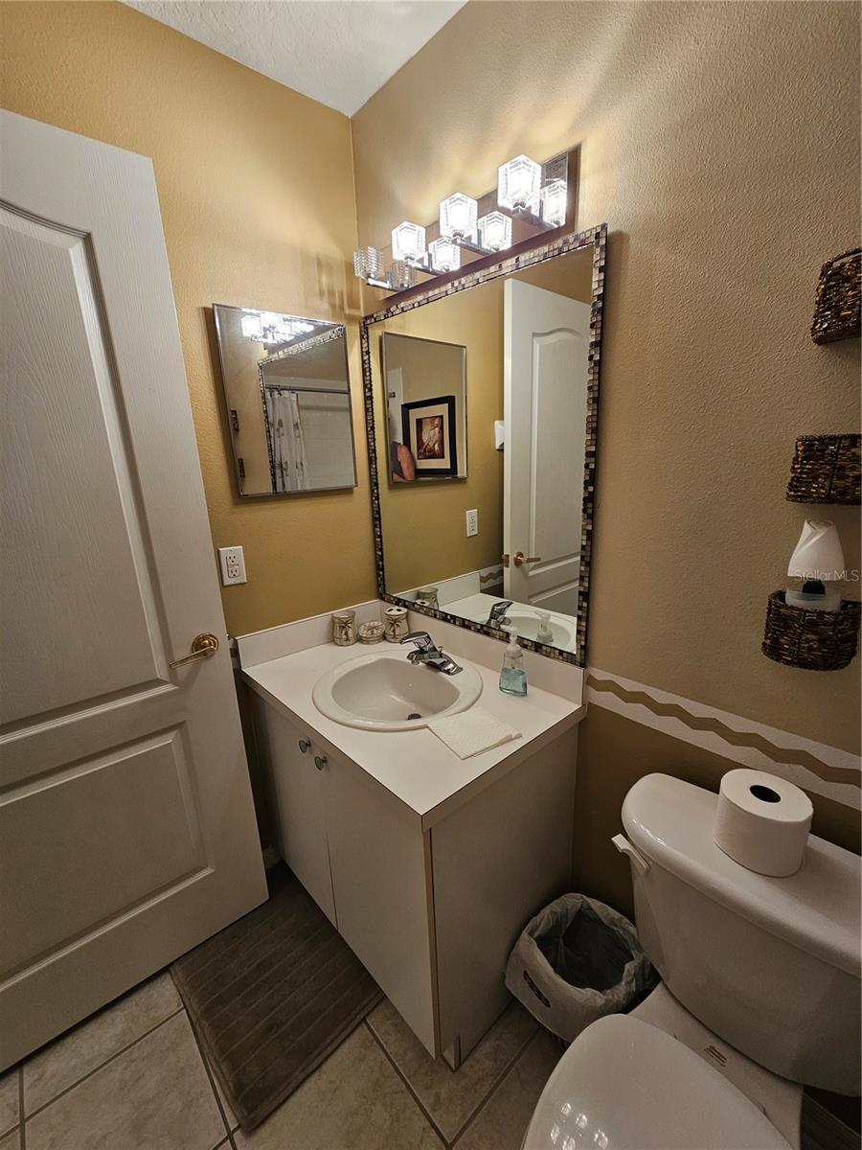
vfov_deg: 106.2
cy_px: 575
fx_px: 432
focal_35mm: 13
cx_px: 431
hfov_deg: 89.9
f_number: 2.2
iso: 80
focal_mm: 2.2
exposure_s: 1/60
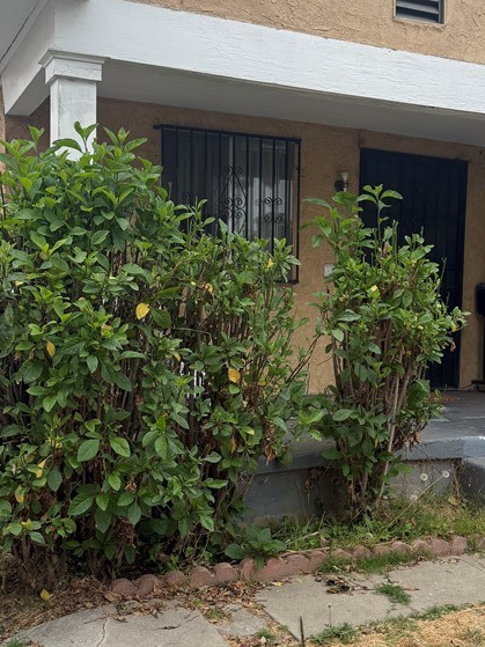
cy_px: 319
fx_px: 822
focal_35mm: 44
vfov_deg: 43.0
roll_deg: -1.1
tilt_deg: -2.0
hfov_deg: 32.8
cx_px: 291
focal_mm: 6.76
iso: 100
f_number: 1.78
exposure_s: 1/3425
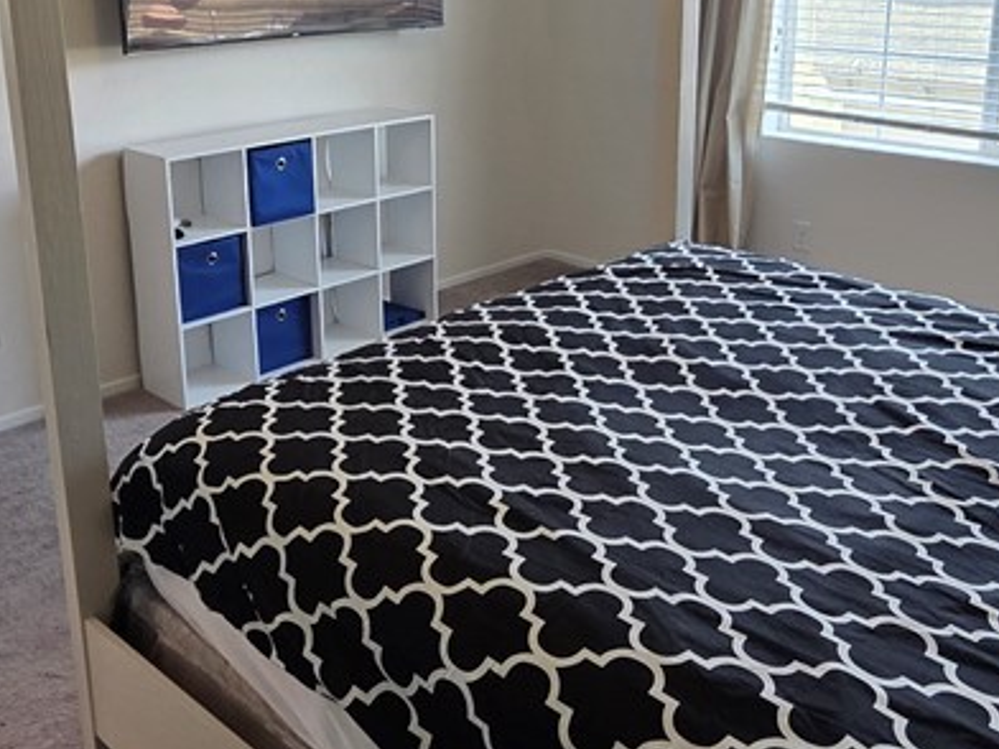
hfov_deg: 54.0
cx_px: 507
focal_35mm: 34
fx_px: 981
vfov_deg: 40.8
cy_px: 201
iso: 160
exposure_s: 1/60
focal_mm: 2.2
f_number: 2.2
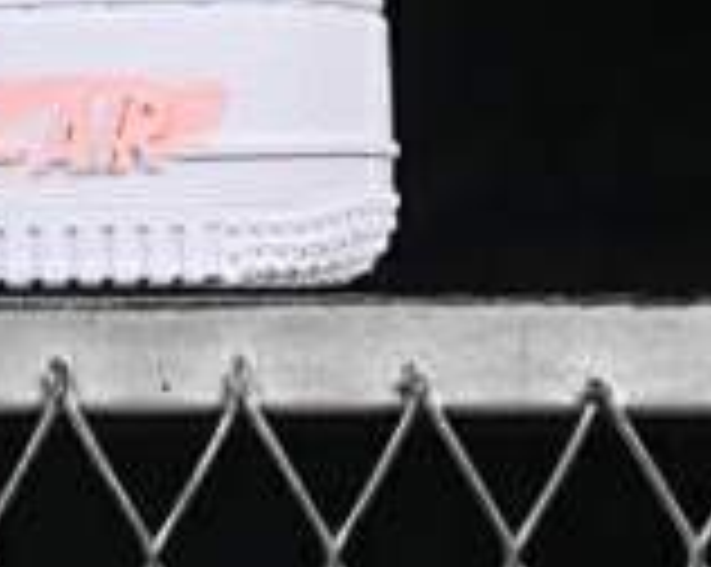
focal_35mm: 325
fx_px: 6830
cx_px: -585
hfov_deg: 5.8
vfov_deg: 4.7
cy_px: -387
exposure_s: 1/80
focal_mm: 50
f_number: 8
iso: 160
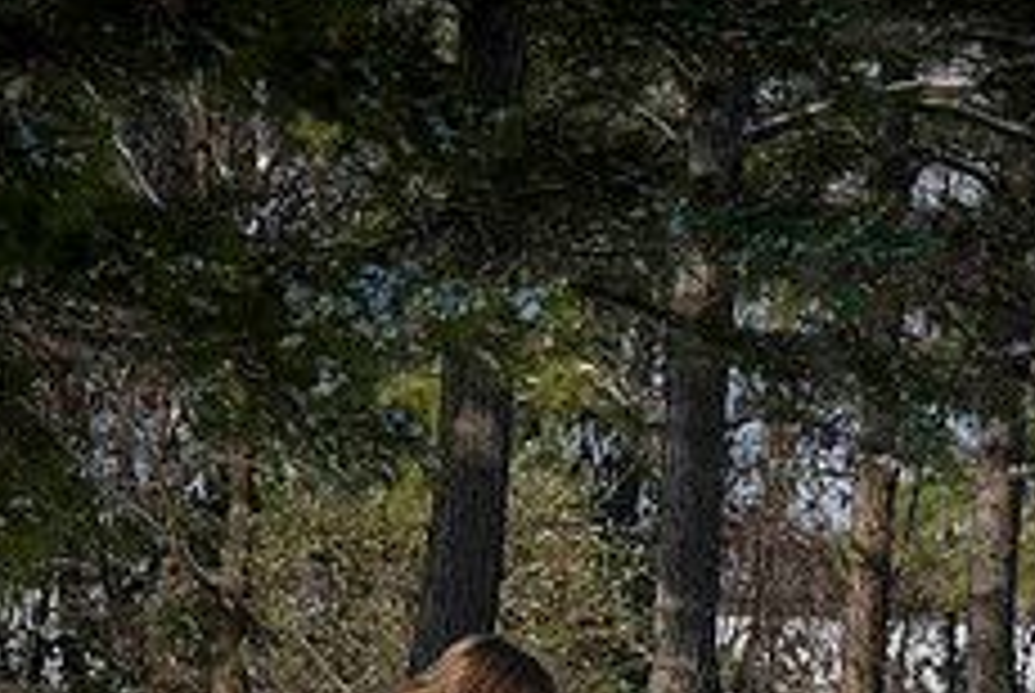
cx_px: 968
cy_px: 848
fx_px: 4203
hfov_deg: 13.9
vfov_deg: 9.3
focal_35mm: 146
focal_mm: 58
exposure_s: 1/2000
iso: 800
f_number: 13
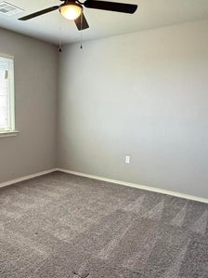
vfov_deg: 60.0
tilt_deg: -8.6
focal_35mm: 30
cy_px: 142
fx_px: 241
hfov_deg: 46.5
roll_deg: -1.1
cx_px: 83
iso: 400
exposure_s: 1/60
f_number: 2.2
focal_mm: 2.22
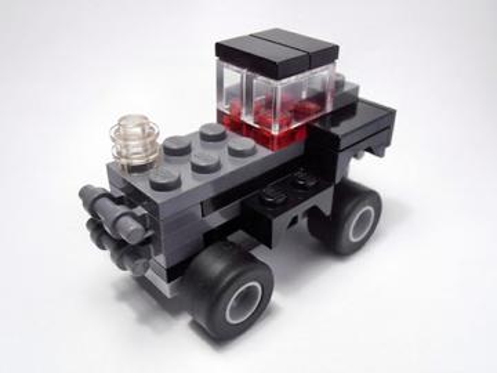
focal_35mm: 37
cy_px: 186
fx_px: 531
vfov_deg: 38.7
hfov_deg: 50.1
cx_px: 248
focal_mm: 6.61
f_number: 3.9
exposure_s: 1/50
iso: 80
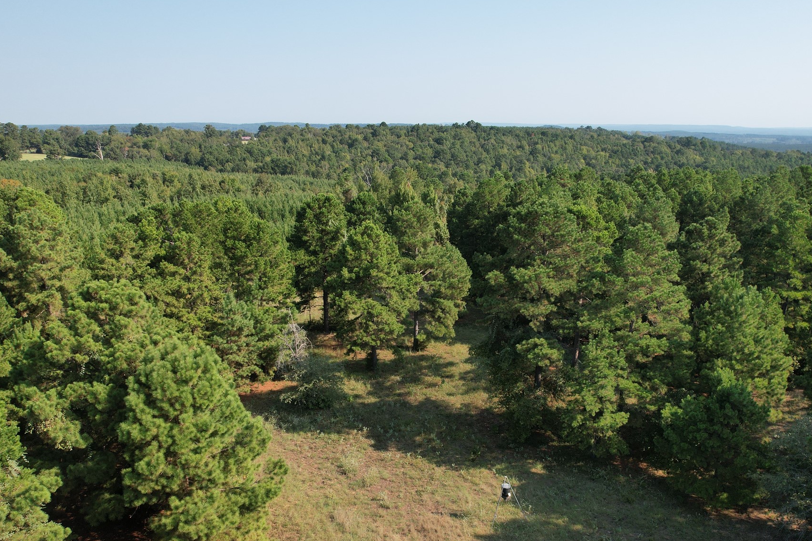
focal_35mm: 28
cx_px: 414
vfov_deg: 46.0
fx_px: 632
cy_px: 338
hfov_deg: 65.5
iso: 100
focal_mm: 8.38
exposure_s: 1/1250
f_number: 2.8
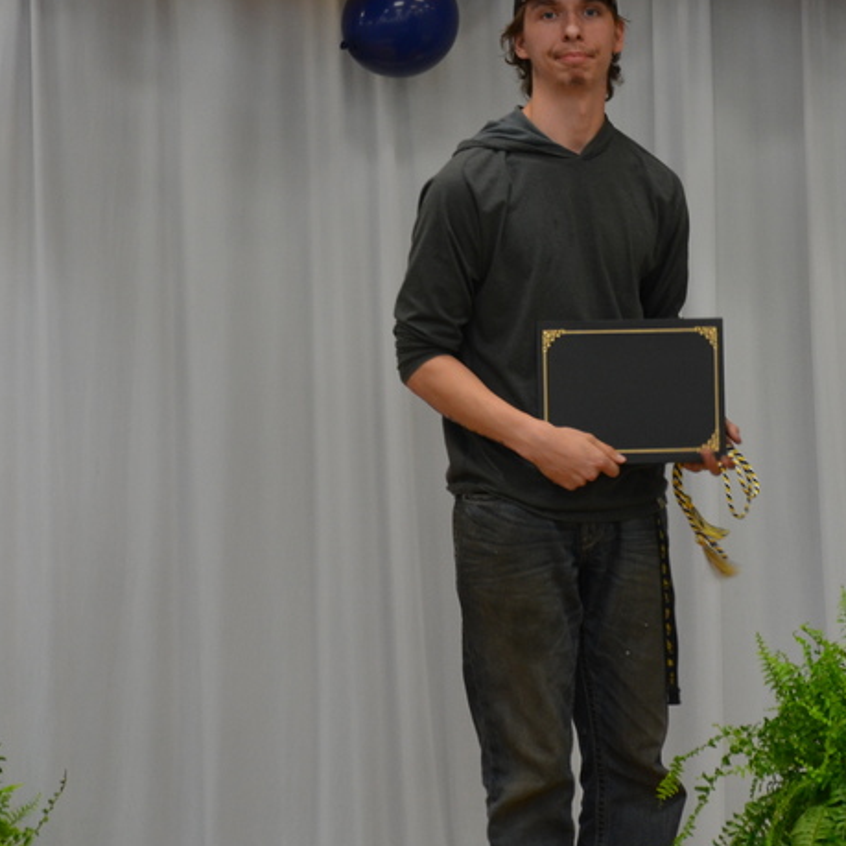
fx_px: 8793
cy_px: 238
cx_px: 616
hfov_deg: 5.5
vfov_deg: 5.5
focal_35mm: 318
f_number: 5.6
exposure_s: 1/30
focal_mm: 112
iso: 800
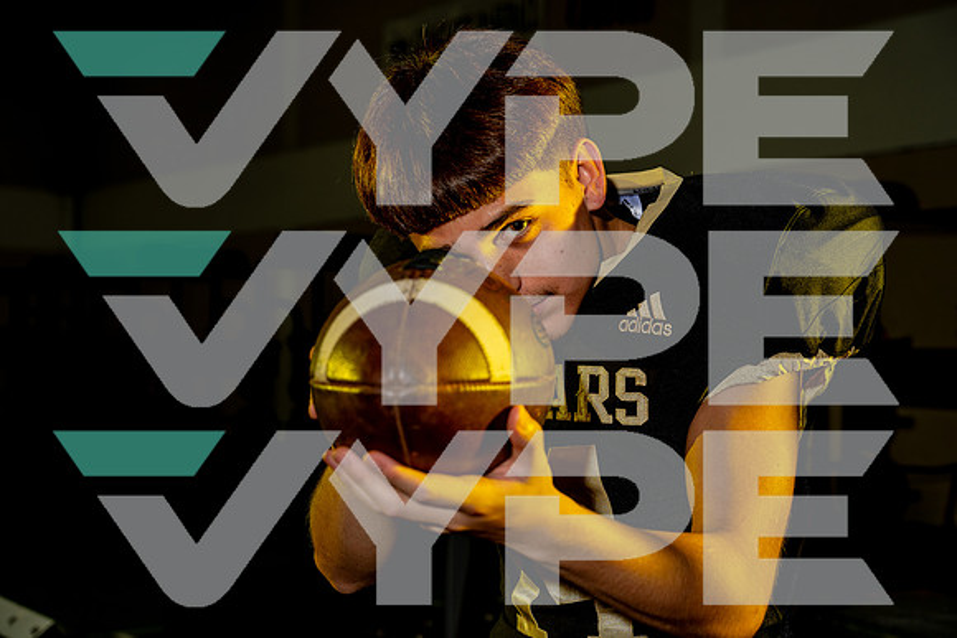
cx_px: 478
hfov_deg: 32.9
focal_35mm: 61
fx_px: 1622
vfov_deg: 22.3
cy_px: 319
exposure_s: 1/250
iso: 250
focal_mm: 61
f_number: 5.6
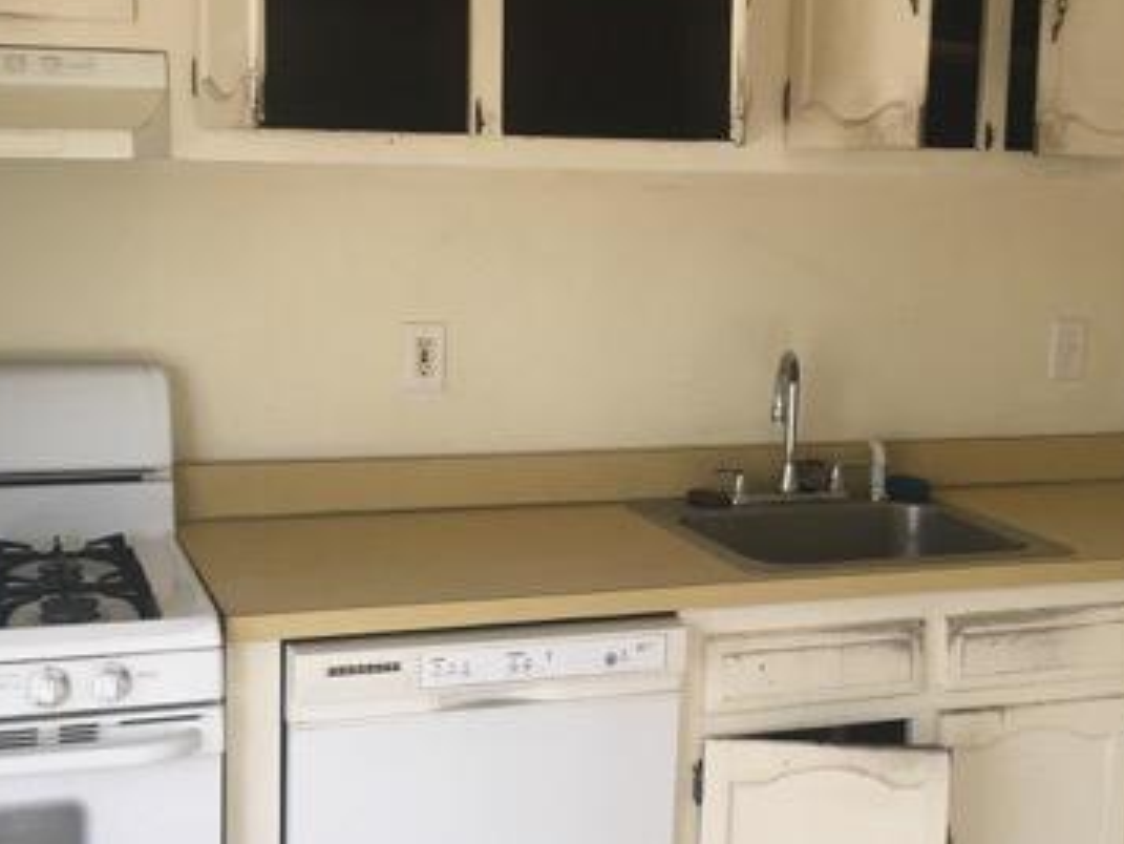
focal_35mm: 52
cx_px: 617
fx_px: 1689
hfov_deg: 36.8
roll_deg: -1.5
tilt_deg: -8.1
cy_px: 428
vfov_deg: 28.0
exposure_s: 1/30
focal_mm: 4.15
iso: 50
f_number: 2.2
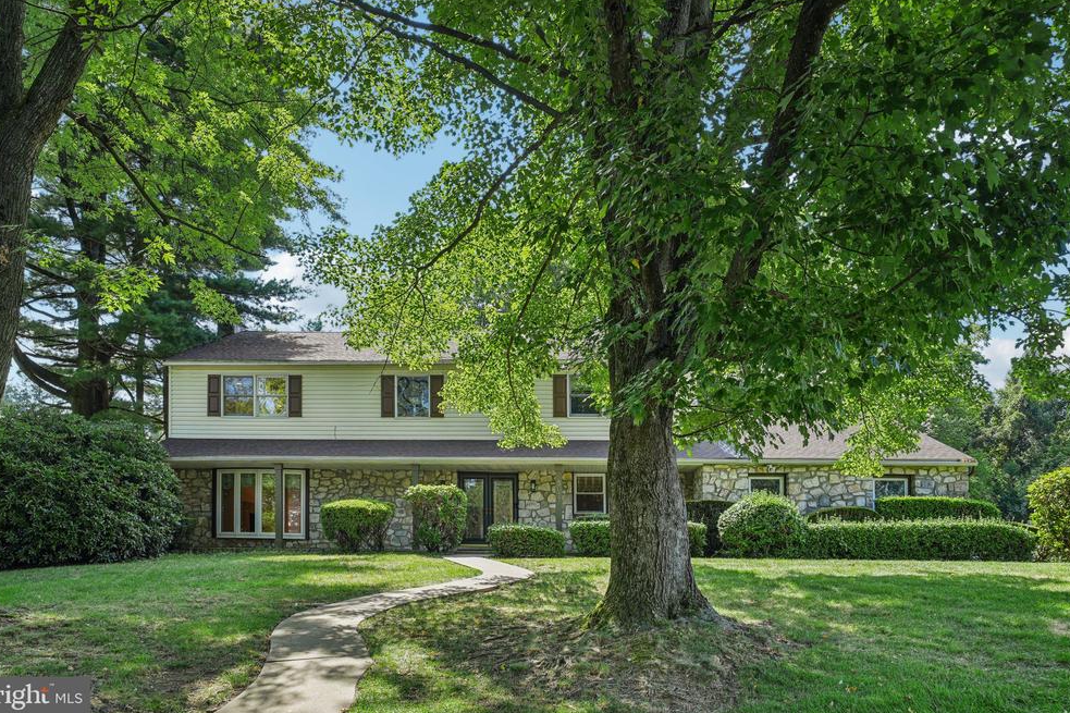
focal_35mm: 25
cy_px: 345
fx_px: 743
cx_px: 527
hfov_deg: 71.5
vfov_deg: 51.3
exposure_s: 1/40
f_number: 8
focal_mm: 24
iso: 100
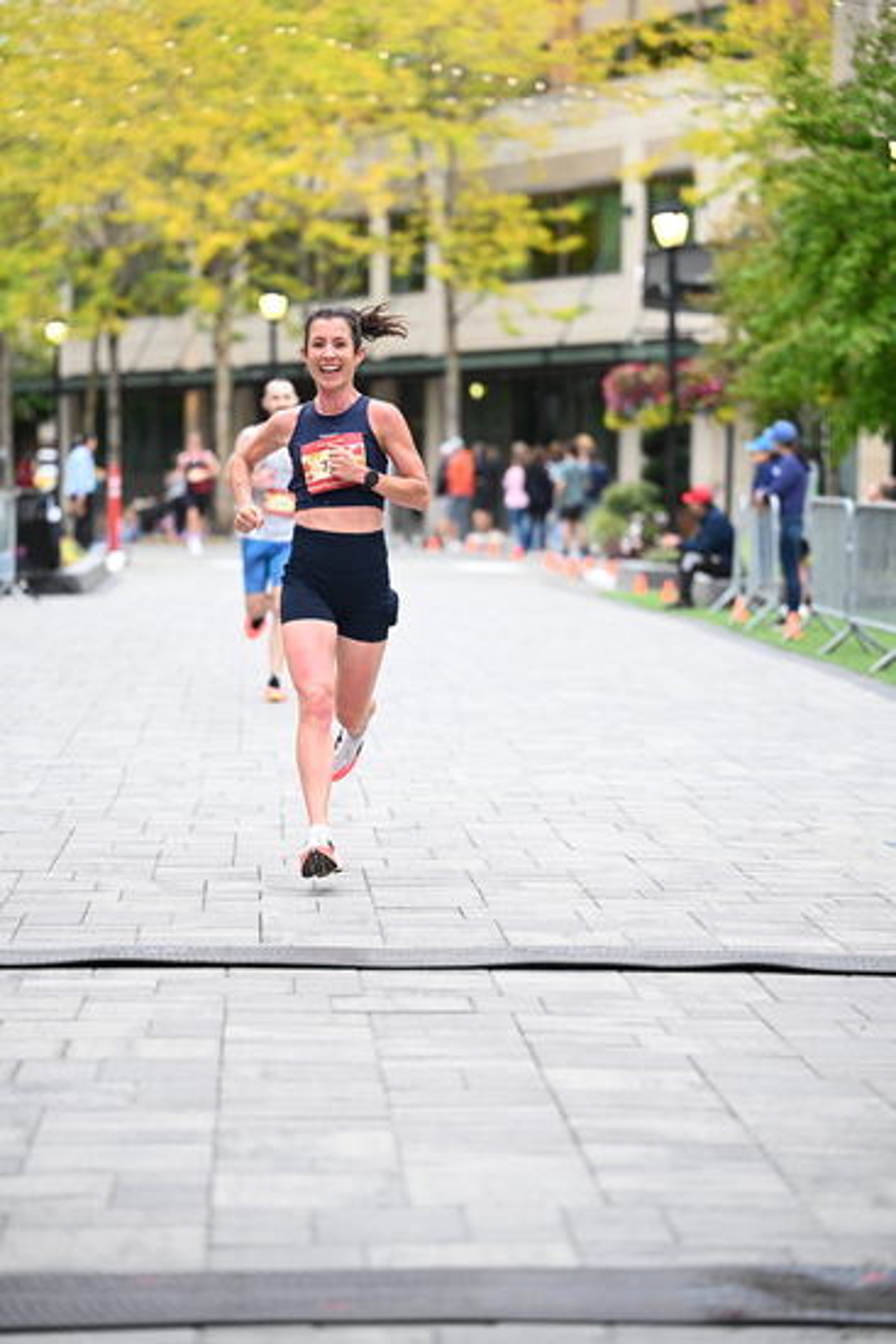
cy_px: 672
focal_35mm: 110
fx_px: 4104
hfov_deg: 12.5
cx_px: 448
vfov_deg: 18.6
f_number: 2.8
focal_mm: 110
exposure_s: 1/1250
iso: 1600
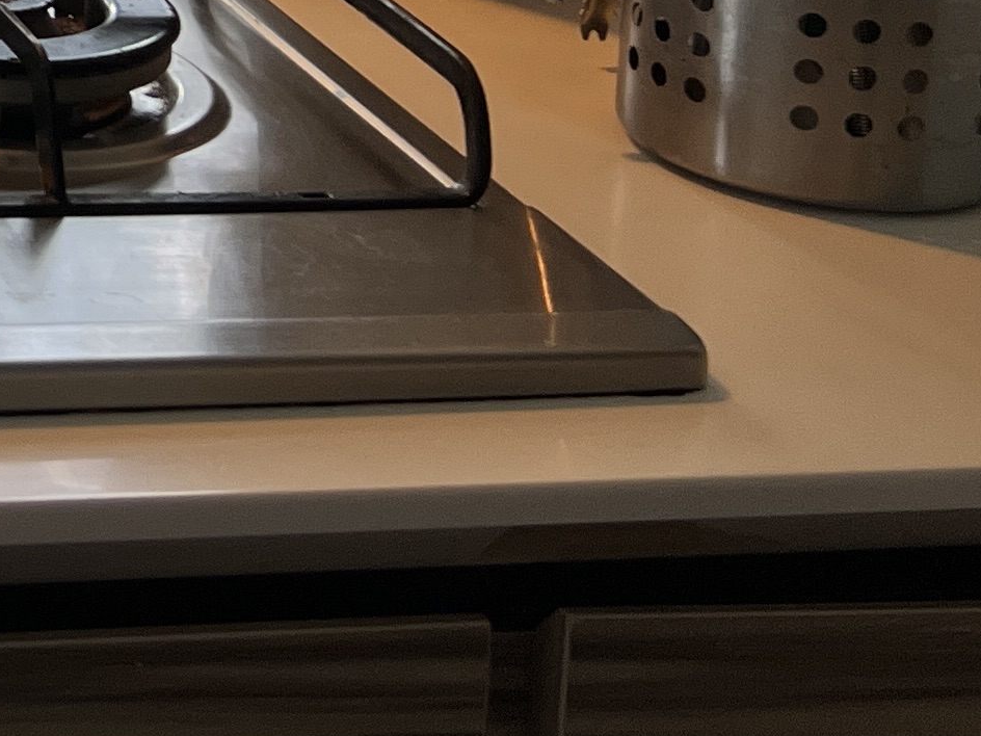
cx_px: -691
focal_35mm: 111
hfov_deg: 15.6
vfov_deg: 12.3
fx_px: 3146
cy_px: -544
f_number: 1.5
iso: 80
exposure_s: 1/50
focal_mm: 5.7
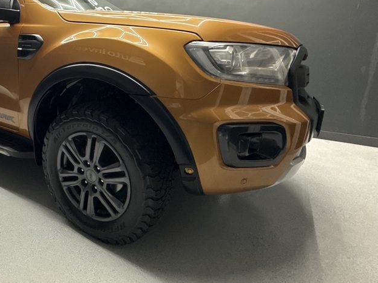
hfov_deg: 68.7
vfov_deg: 58.2
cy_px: 108
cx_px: 91
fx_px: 251
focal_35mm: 23
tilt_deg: -11.1
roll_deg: +0.7
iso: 400
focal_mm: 2.22
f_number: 2.2
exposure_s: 1/50
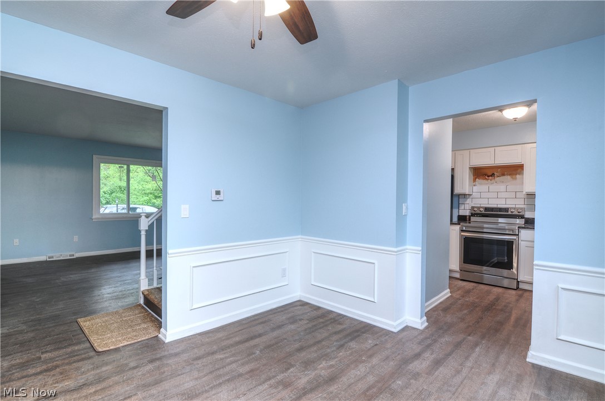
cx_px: 302
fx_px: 277
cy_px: 200
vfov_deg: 71.9
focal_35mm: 16
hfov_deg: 95.1
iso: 400
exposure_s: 1/8
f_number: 8
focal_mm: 11
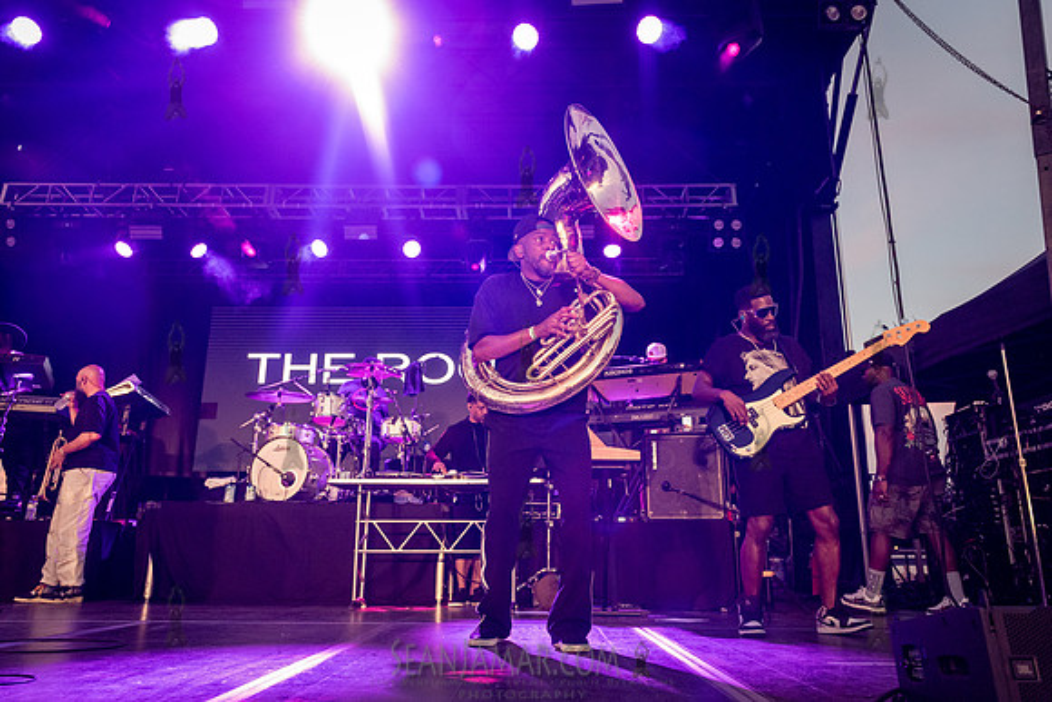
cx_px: 526
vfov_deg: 51.4
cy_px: 351
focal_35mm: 25
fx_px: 729
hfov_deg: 71.6
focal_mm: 24
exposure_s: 1/400
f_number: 4
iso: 5000
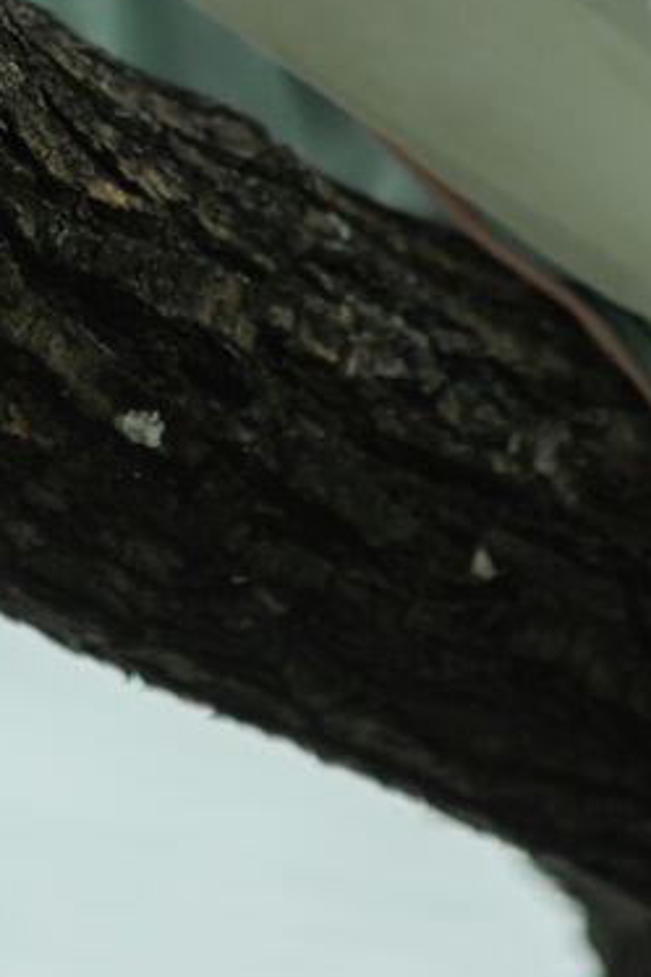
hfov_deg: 3.4
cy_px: -1283
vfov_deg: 4.9
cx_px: 136
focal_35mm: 409
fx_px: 11104
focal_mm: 85
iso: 100
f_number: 2
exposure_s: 1/1250
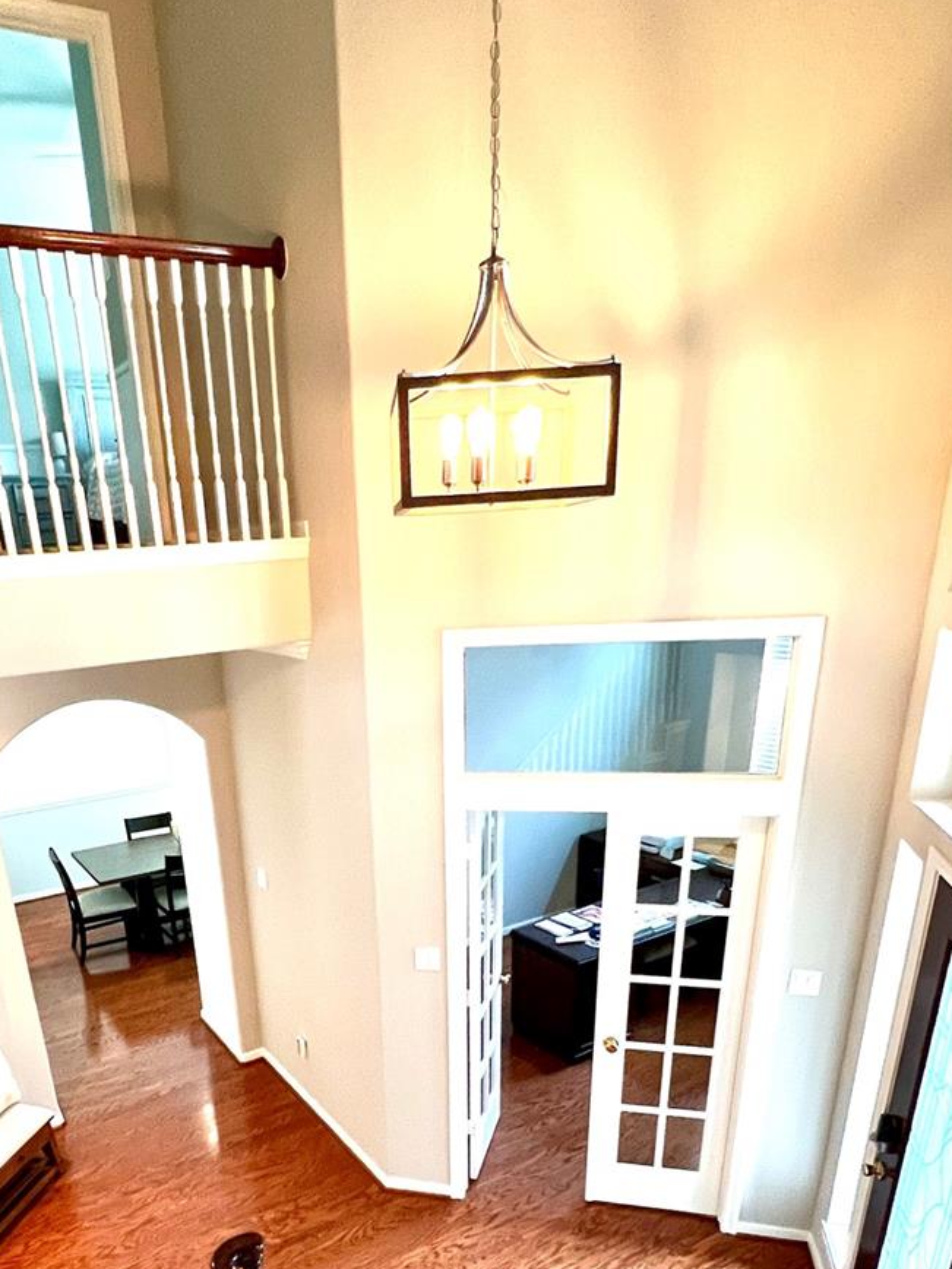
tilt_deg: -23.1
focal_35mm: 23
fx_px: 843
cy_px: 928
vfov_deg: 69.8
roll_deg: +3.8
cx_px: 339
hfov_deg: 57.9
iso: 400
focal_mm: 1.57
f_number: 1.8
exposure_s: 1/60
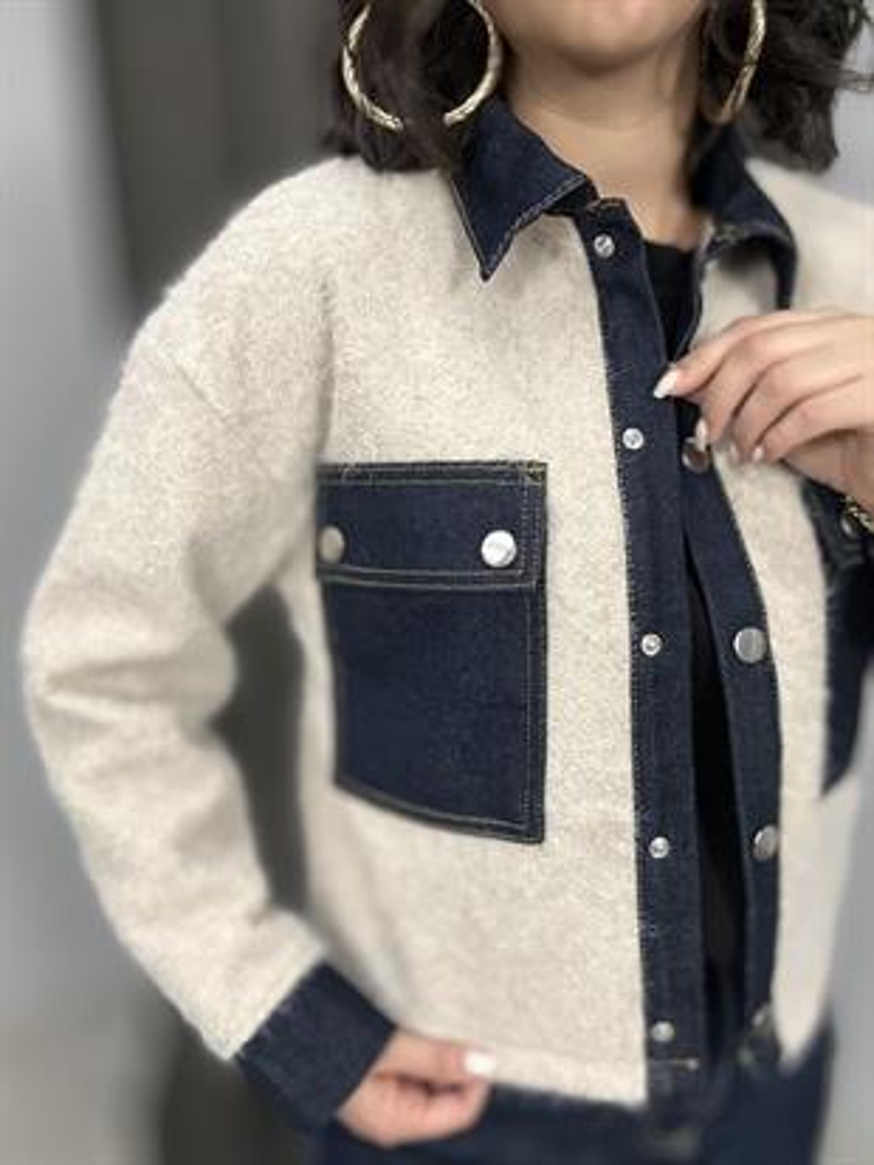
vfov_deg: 59.9
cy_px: 582
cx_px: 437
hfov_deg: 46.8
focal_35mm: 30
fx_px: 1009
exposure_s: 1/50
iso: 64
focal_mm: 2.69
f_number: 1.9
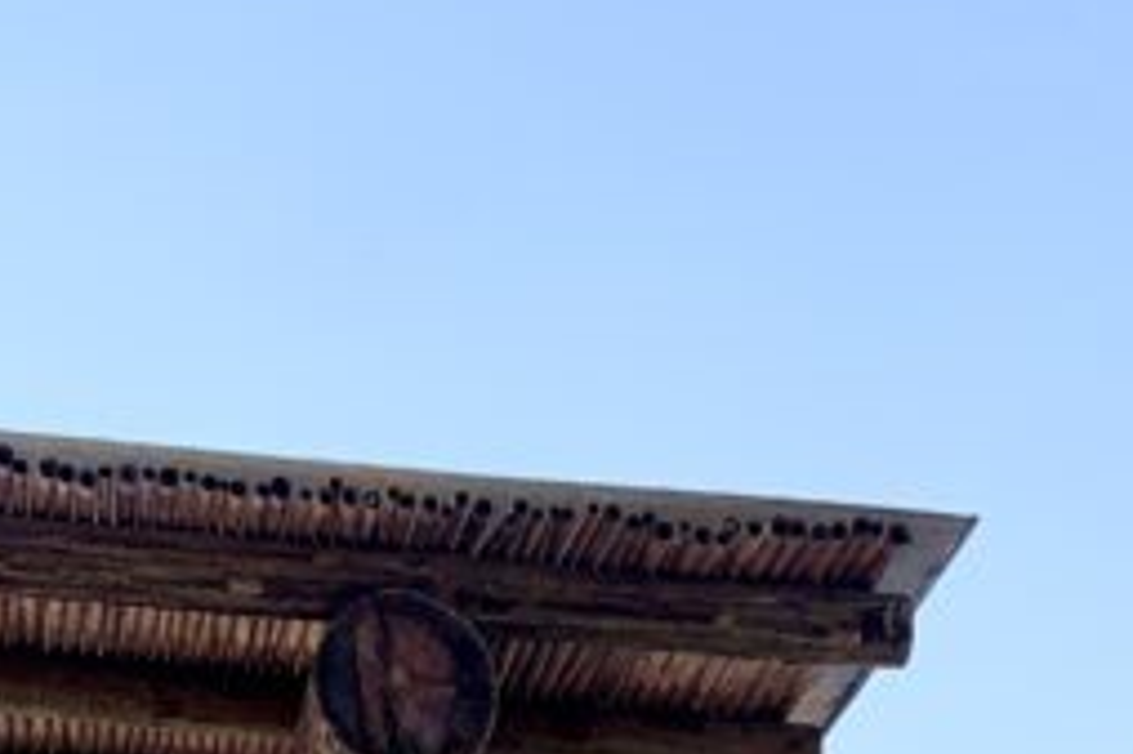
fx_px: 3428
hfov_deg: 18.8
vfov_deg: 11.0
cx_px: 598
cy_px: 1655
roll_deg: +0.8
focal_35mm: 109
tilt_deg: +0.1
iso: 25
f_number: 1.8
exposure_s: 1/1953
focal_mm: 4.25
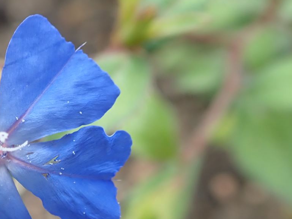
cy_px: 185
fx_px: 658
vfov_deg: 18.7
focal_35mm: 78
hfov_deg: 24.3
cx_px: 30
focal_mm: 5.5
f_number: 3.2
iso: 100
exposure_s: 1/160
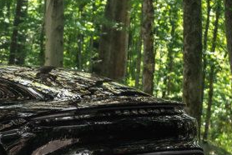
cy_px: 129
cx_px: 10
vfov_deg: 9.9
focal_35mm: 138
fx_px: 890
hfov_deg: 14.6
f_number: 4
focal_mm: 60
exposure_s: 1/800
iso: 640
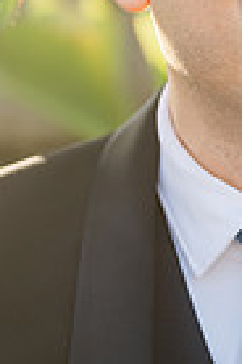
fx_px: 1643
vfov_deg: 12.5
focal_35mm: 163
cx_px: 281
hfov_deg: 8.3
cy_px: 53
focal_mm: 50
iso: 64
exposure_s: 1/640
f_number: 1.8
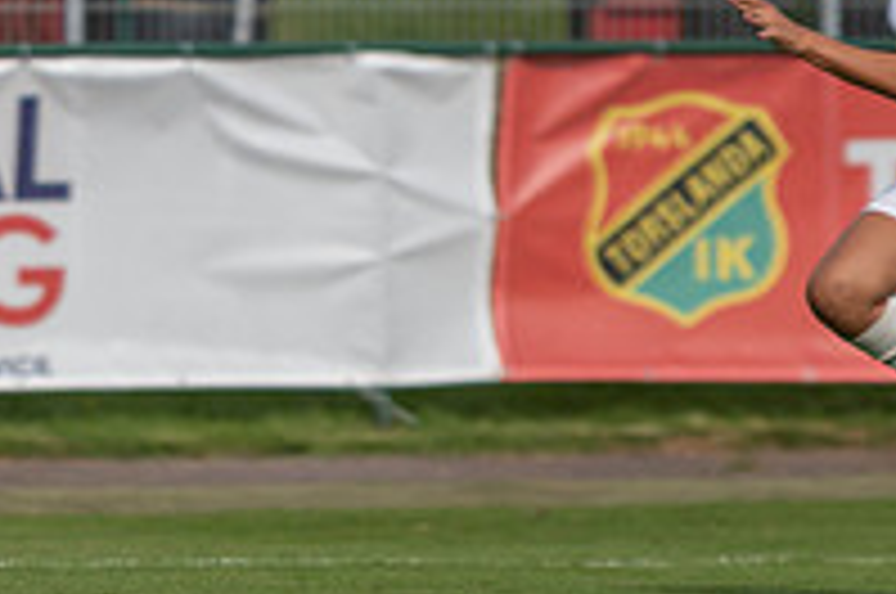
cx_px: -212
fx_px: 22662
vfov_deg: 1.5
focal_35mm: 912
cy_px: 371
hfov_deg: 2.3
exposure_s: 1/1250
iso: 100
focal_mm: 200
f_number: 3.2
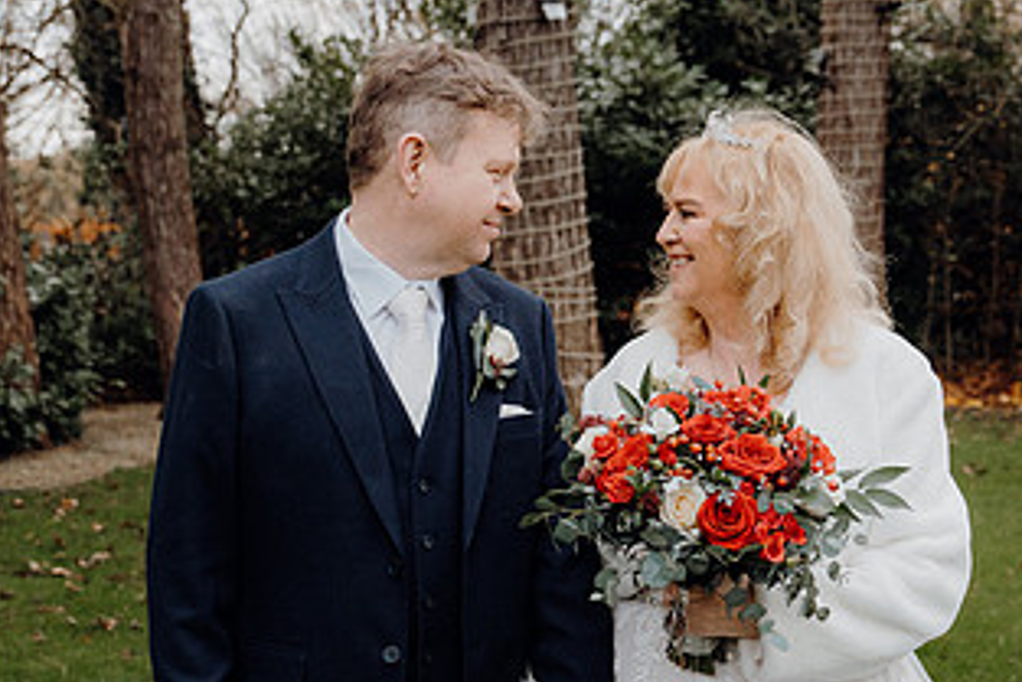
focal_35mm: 63
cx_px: 542
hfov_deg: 31.9
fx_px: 1789
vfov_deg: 21.5
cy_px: 478
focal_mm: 34
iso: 2000
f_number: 3.5
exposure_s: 1/250
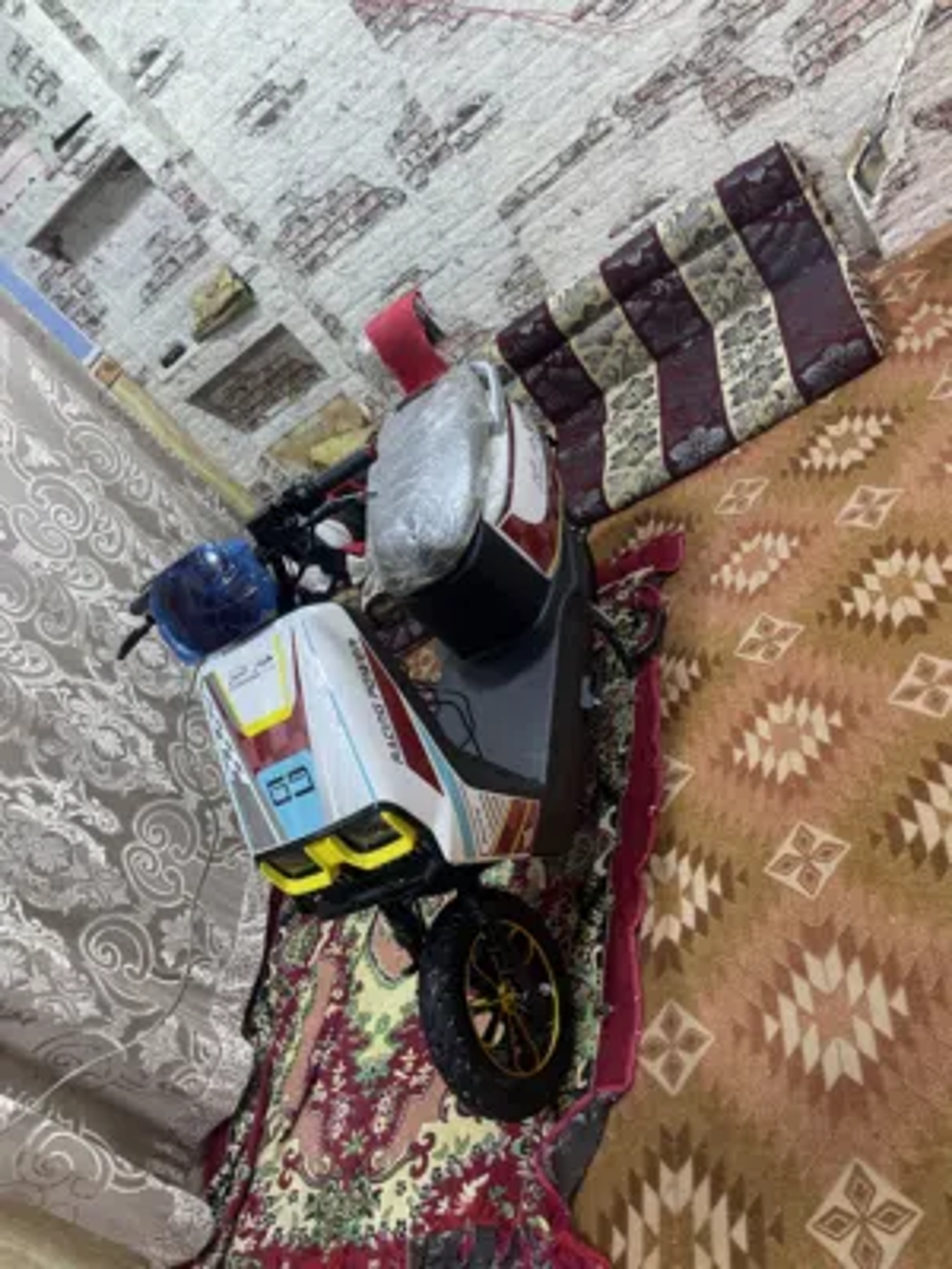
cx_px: 476
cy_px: 634
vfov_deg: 69.4
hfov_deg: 54.9
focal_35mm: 25
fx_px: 917
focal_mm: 5.1
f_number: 1.6
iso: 125
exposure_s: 1/50
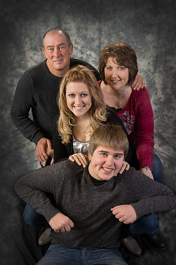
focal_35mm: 45
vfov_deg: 43.6
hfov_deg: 29.8
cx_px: 88
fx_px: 331
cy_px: 132
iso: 200
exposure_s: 1/160
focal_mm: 30
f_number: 5.6
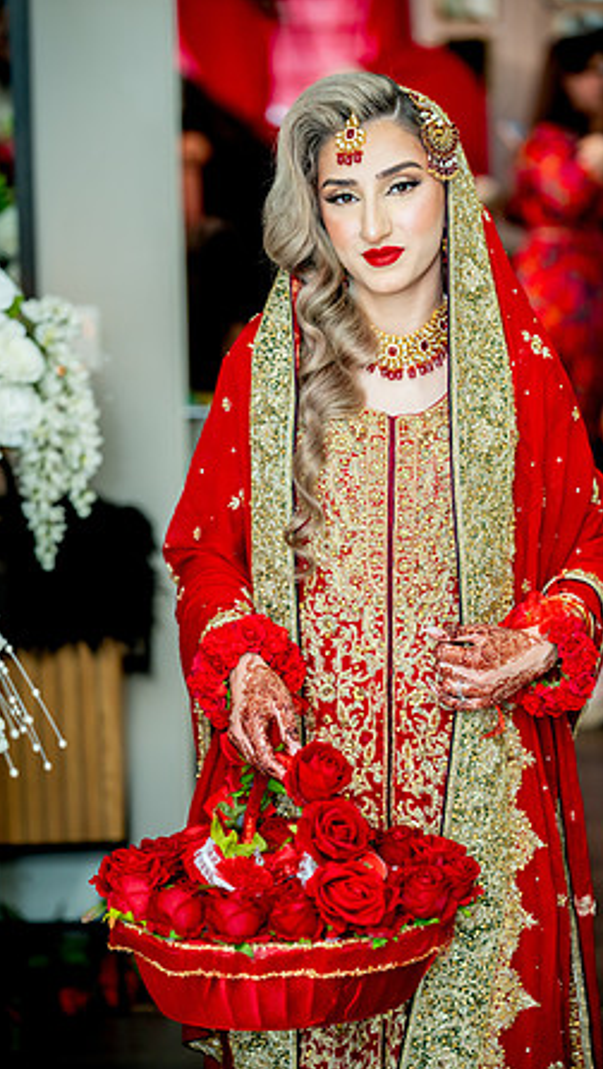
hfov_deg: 15.5
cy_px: 536
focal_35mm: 78
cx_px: 311
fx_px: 2213
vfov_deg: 27.2
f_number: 2
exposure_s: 1/200
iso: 800
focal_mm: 74
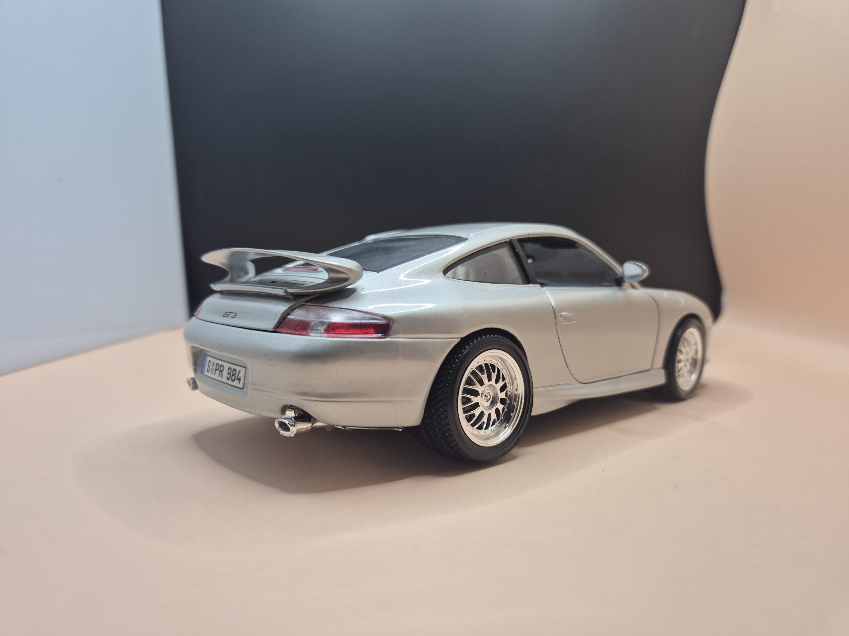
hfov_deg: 73.9
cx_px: 424
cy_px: 318
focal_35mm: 23
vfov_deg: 58.9
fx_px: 564
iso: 50
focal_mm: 5.4
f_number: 1.8
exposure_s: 1/180
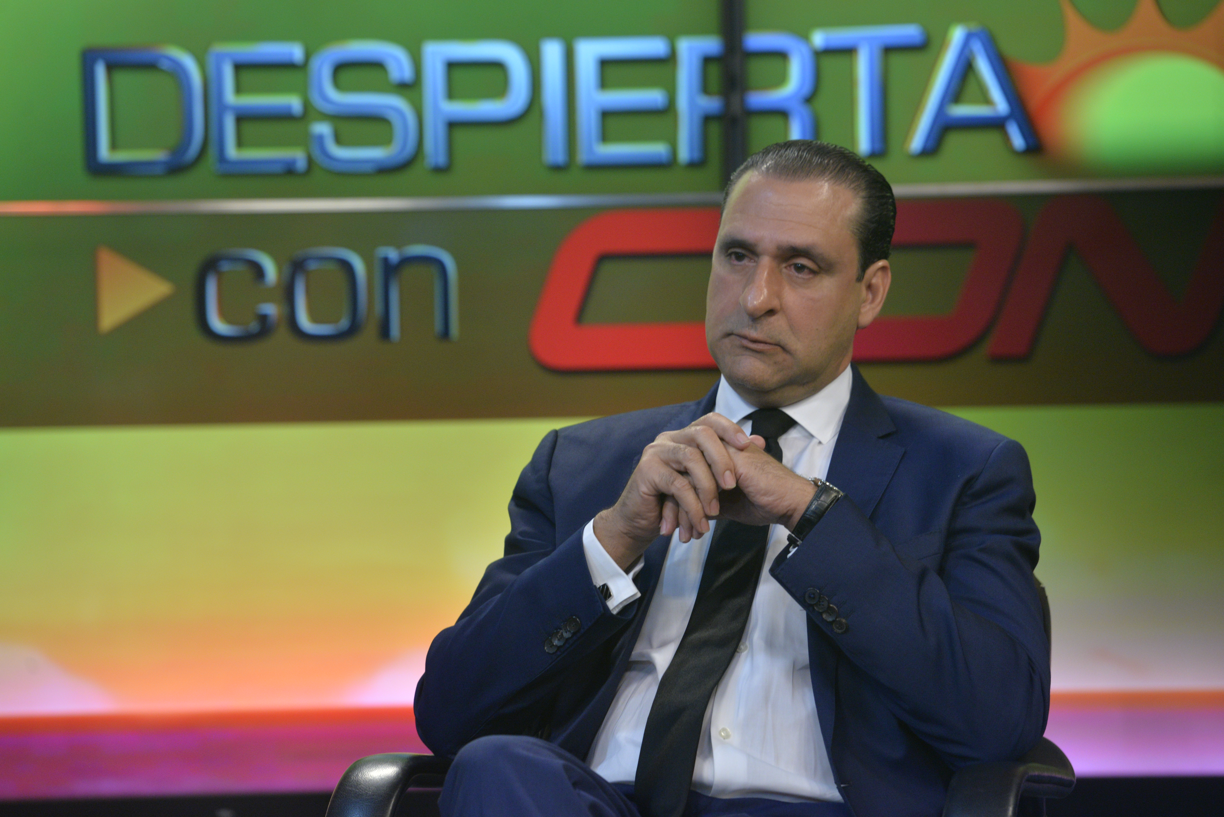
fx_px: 5272
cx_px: 612
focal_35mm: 155
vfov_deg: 8.9
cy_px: 408
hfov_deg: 13.2
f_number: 3.2
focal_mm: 155
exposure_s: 1/200
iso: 1250
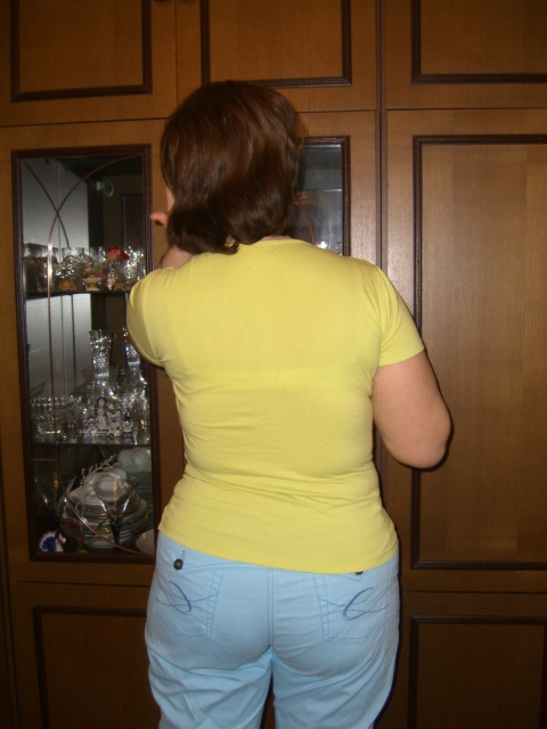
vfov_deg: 49.0
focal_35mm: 38
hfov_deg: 37.7
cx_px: 274
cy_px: 364
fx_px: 801
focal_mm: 7.9
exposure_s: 1/60
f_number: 2.8
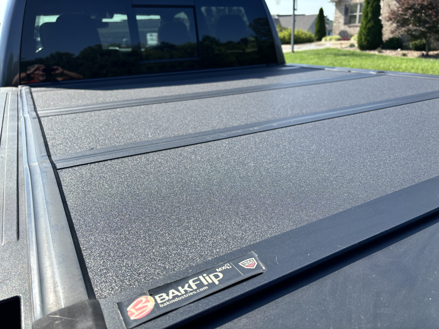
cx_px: 220
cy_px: 164
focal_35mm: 26
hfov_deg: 67.3
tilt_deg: -21.7
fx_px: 330
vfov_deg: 53.1
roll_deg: +2.0
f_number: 1.6
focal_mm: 5.96
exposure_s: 1/2105
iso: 50
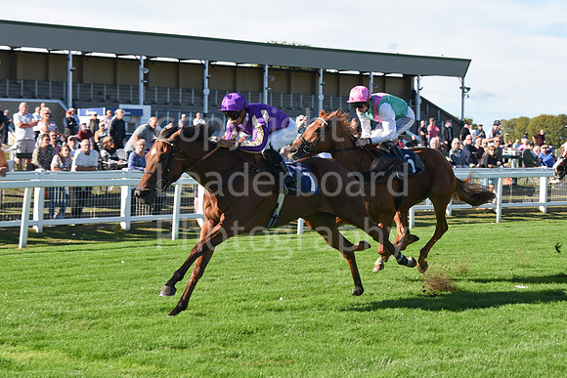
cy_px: 189
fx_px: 1575
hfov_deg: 20.4
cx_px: 284
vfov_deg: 13.7
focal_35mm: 100
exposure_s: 1/1000
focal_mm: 100
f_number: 6.3
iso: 400
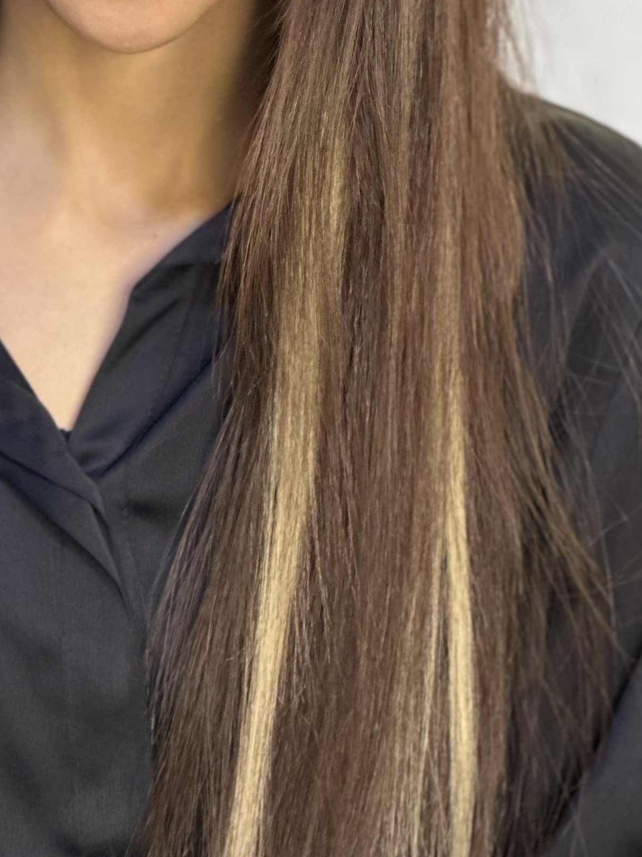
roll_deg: -2.1
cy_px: 210
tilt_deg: -10.8
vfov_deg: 10.2
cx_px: 256
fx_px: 4797
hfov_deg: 7.7
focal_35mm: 194
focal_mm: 9
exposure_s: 1/33
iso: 160
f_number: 2.8
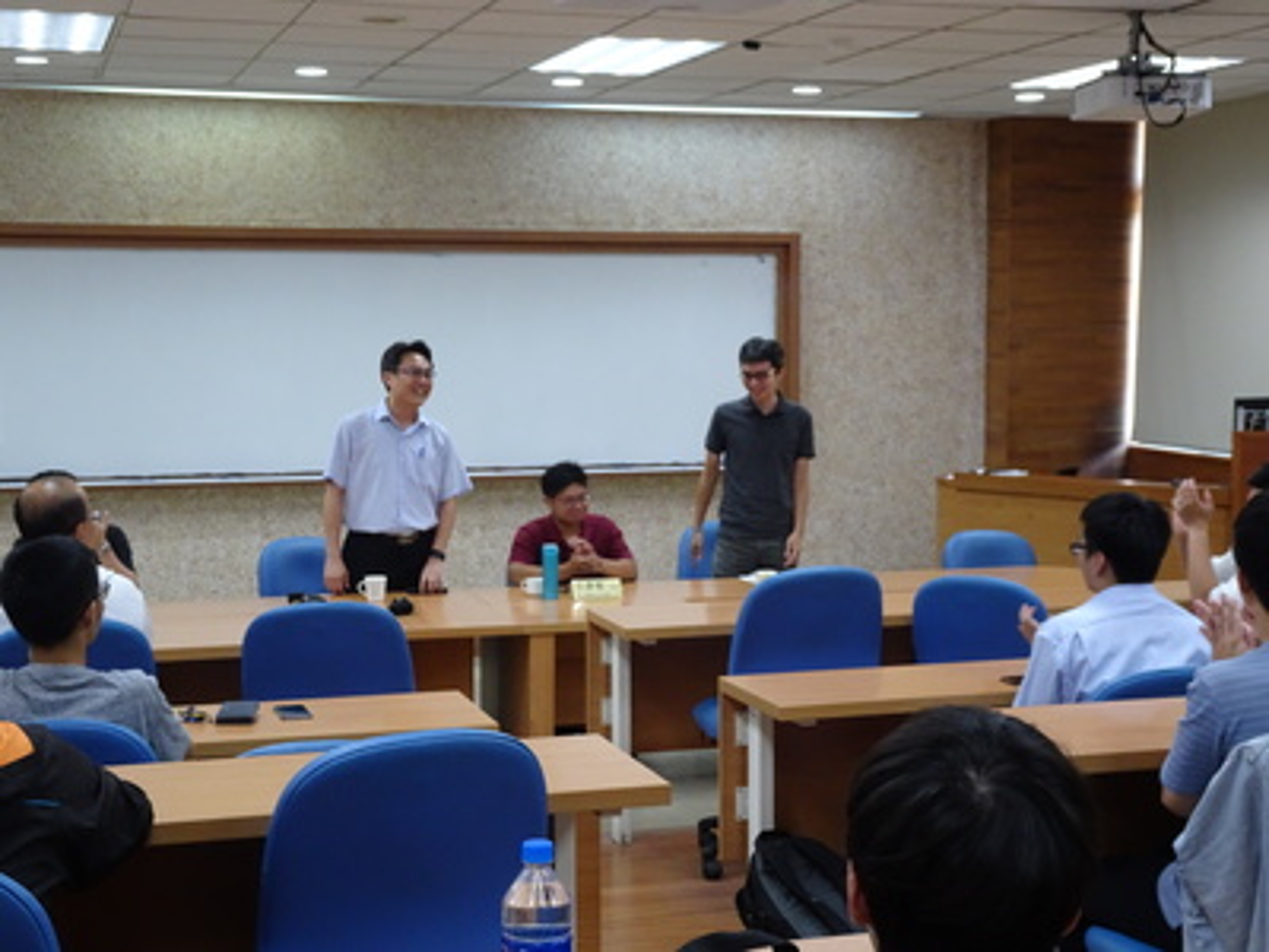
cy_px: 476
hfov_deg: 38.2
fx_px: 1833
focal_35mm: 50
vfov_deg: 29.1
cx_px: 634
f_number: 4.5
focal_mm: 8.51
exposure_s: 1/50
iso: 500
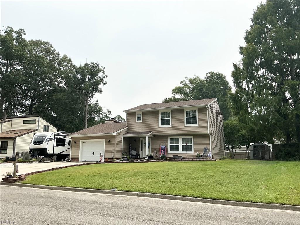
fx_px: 251
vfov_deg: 48.2
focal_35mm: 29
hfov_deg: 61.7
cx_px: 150
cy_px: 112
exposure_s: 1/3125
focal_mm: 3
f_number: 1.8
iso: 25
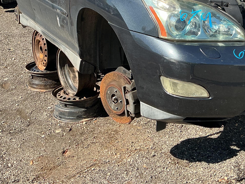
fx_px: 432
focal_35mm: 61
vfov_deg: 22.9
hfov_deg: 31.6
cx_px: 138
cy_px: -9
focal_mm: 3
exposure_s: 1/855
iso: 25
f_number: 1.8
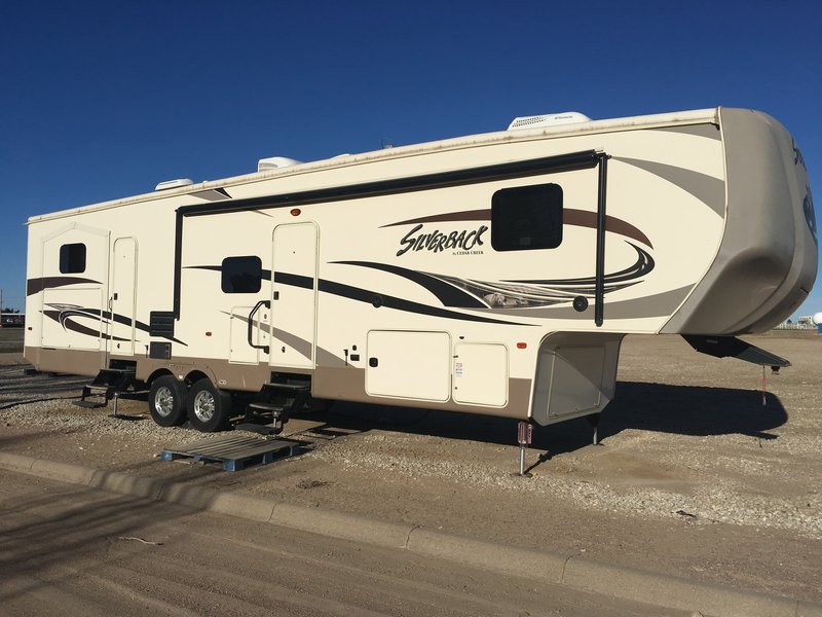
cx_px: 411
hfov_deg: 61.7
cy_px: 308
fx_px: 689
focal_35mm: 29
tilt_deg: +1.2
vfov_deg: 48.2
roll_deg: -1.2
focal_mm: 4.15
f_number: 2.2
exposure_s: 1/5495
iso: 25
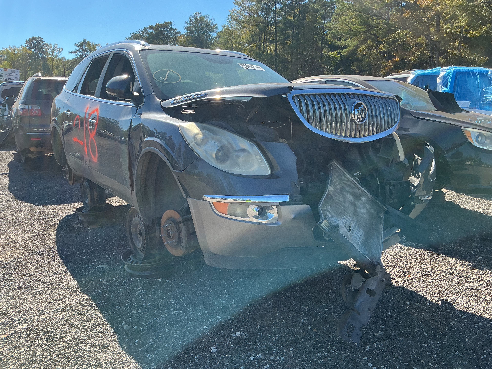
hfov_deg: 61.7
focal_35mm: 29
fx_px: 412
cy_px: 184
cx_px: 246
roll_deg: -1.6
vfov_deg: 48.2
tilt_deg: -8.3
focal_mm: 3
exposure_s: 1/620
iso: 25
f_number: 1.8
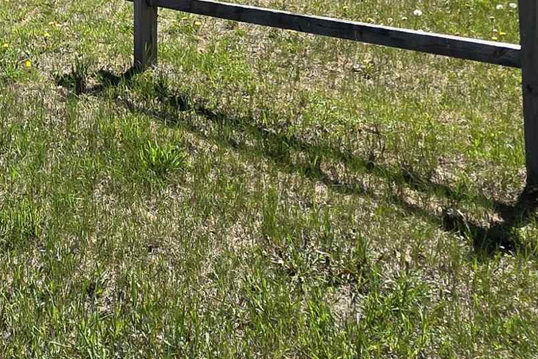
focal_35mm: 52
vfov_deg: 21.0
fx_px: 777
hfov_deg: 32.1
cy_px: -216
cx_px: -100
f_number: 1.9
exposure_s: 1/1354
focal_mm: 2.2
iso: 40
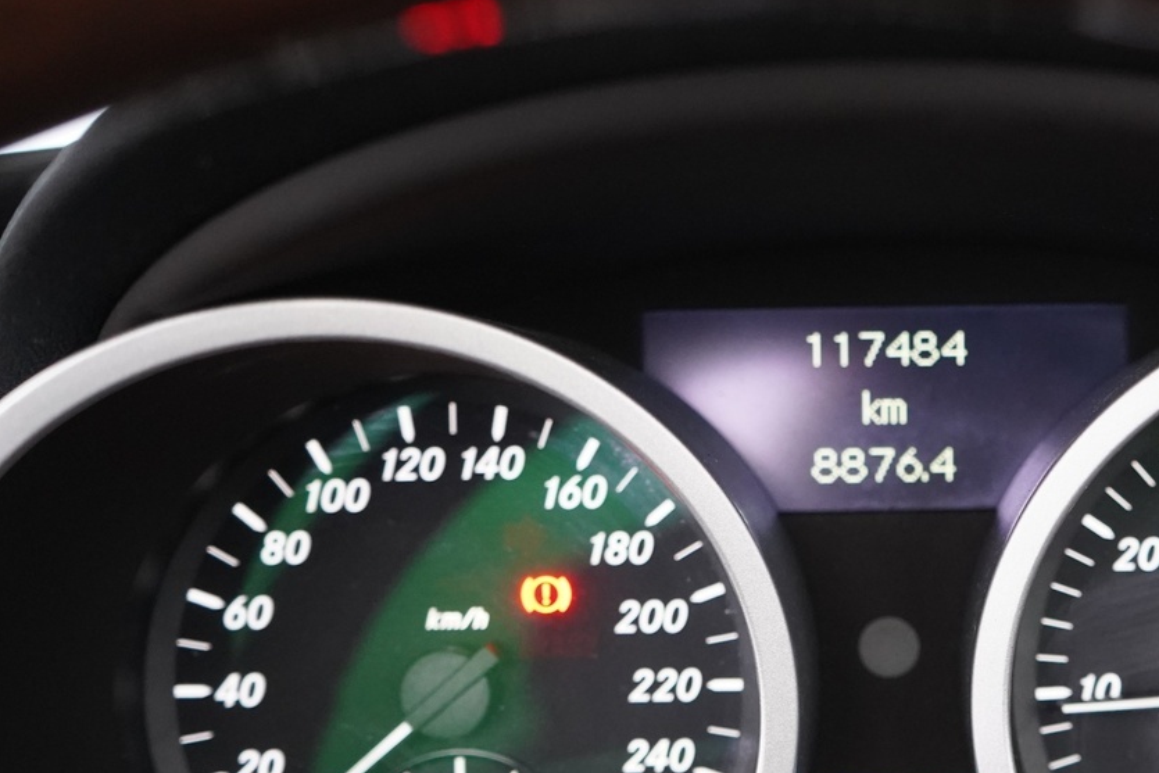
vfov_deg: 21.1
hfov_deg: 30.9
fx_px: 2061
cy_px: 580
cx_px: 872
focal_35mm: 64
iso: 4000
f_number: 4
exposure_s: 1/40
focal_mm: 33
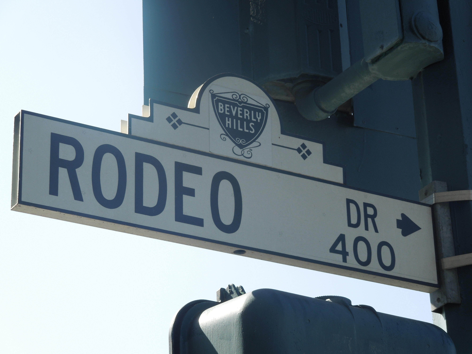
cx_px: 236
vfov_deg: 12.5
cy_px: 177
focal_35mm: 119
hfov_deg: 16.6
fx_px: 1623
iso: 100
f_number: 4.8
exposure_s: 1/320
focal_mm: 21.5
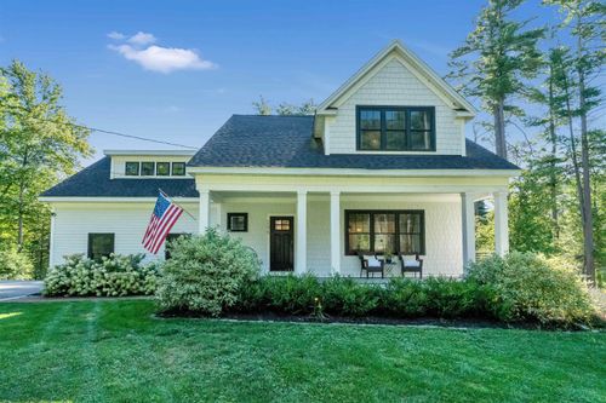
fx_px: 269
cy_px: 202
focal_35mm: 16
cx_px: 303
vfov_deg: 73.7
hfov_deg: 96.8
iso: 8000
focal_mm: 16
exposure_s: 1/4000
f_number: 8
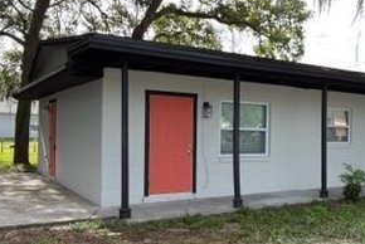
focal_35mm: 43
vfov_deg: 31.2
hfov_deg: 42.5
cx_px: 311
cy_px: 137
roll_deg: -1.1
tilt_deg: +0.0
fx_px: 436
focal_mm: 2.22
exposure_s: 1/318
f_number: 2.2
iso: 20
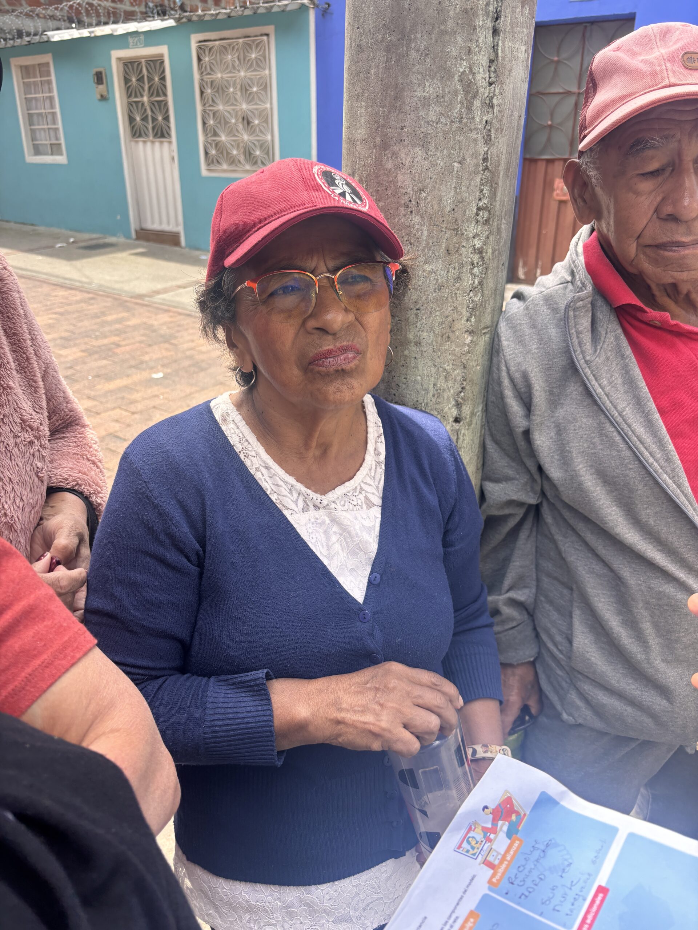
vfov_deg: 67.3
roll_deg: -3.5
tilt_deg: -24.5
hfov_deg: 53.1
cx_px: 349
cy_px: 465
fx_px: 699
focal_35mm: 26
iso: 50
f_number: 1.6
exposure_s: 1/351
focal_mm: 5.96
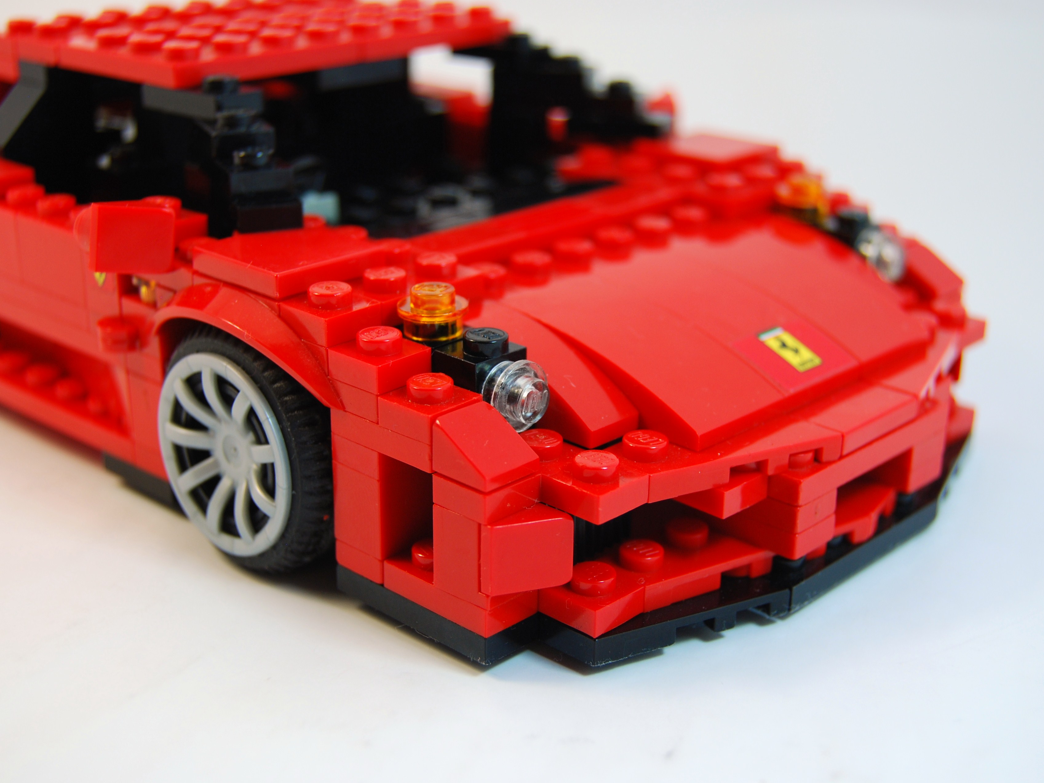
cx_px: 512
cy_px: 389
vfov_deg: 26.1
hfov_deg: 34.3
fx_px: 1689
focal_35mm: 56
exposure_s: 1/100
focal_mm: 34
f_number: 5
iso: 200
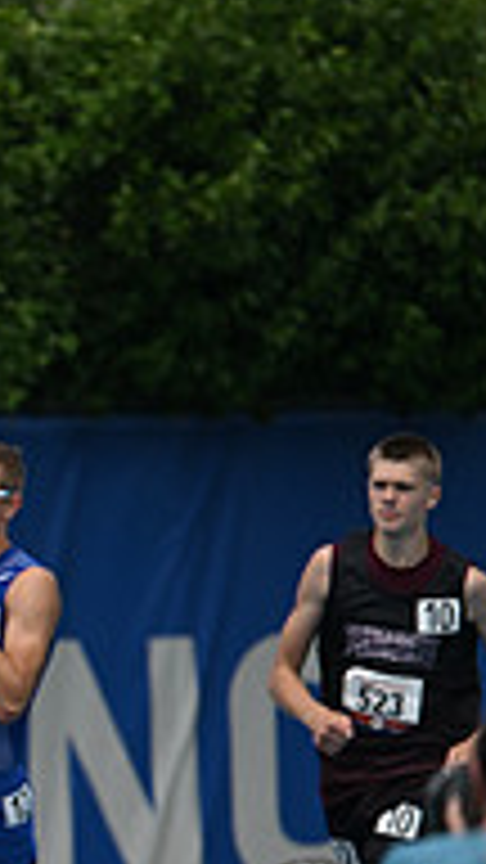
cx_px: -738
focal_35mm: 1265
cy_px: 623
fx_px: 28981
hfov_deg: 1.0
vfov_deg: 1.7
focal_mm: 400
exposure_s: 1/2543
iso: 250
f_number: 4.5
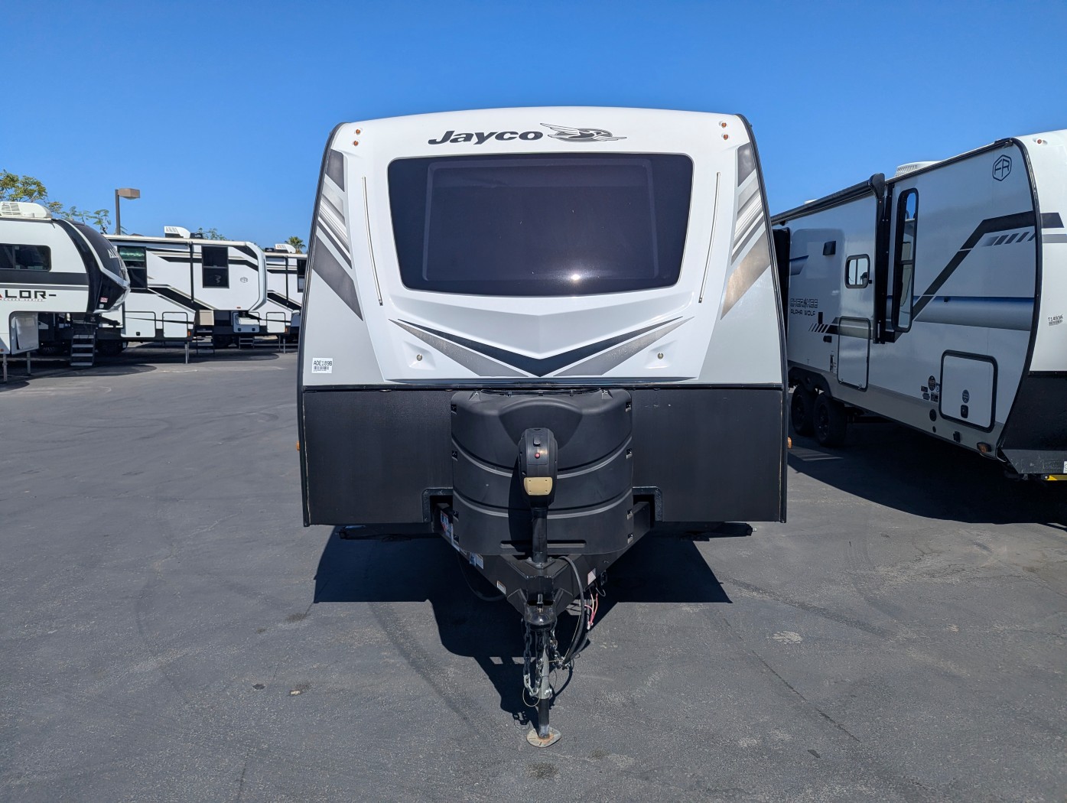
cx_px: 534
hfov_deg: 71.5
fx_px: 741
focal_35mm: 24
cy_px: 402
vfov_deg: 56.9
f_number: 1.85
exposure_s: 1/4348
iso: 49
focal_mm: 6.81
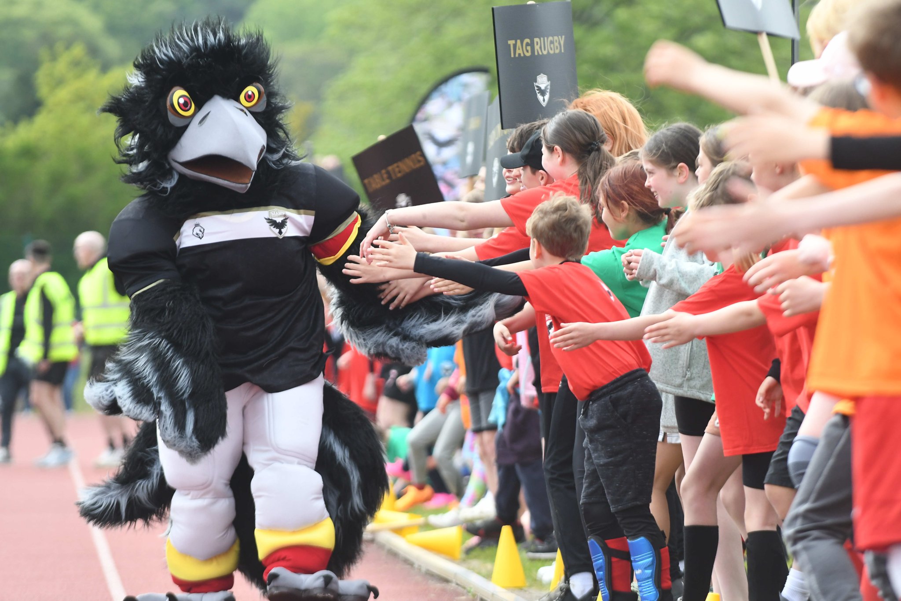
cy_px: 300
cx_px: 450
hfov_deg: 6.9
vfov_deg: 4.6
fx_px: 7507
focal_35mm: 300
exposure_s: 1/2500
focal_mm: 200
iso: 1000
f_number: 6.3
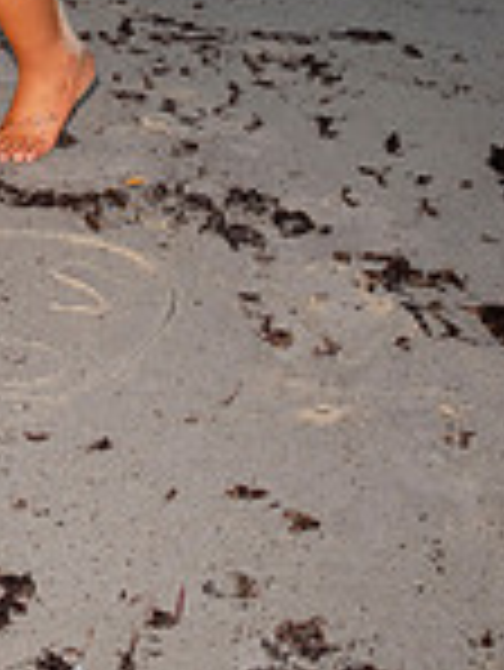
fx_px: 2443
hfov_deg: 11.5
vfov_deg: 14.7
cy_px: -283
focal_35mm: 126
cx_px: -135
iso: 100
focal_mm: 29
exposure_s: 1/250
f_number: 7.1
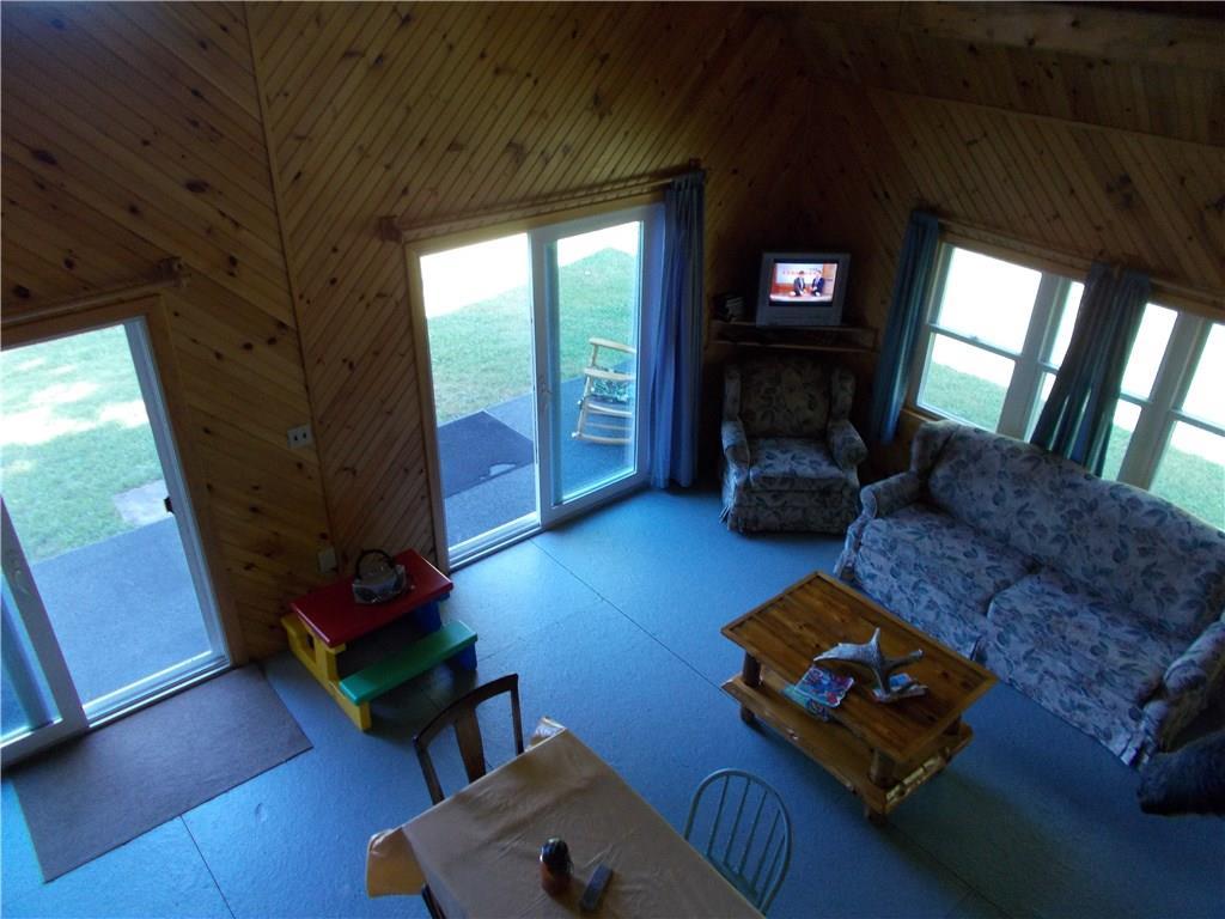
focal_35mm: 26
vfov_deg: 53.1
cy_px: 460
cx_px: 612
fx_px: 920
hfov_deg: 67.3
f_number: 3.2
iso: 180
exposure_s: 1/25
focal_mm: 4.6
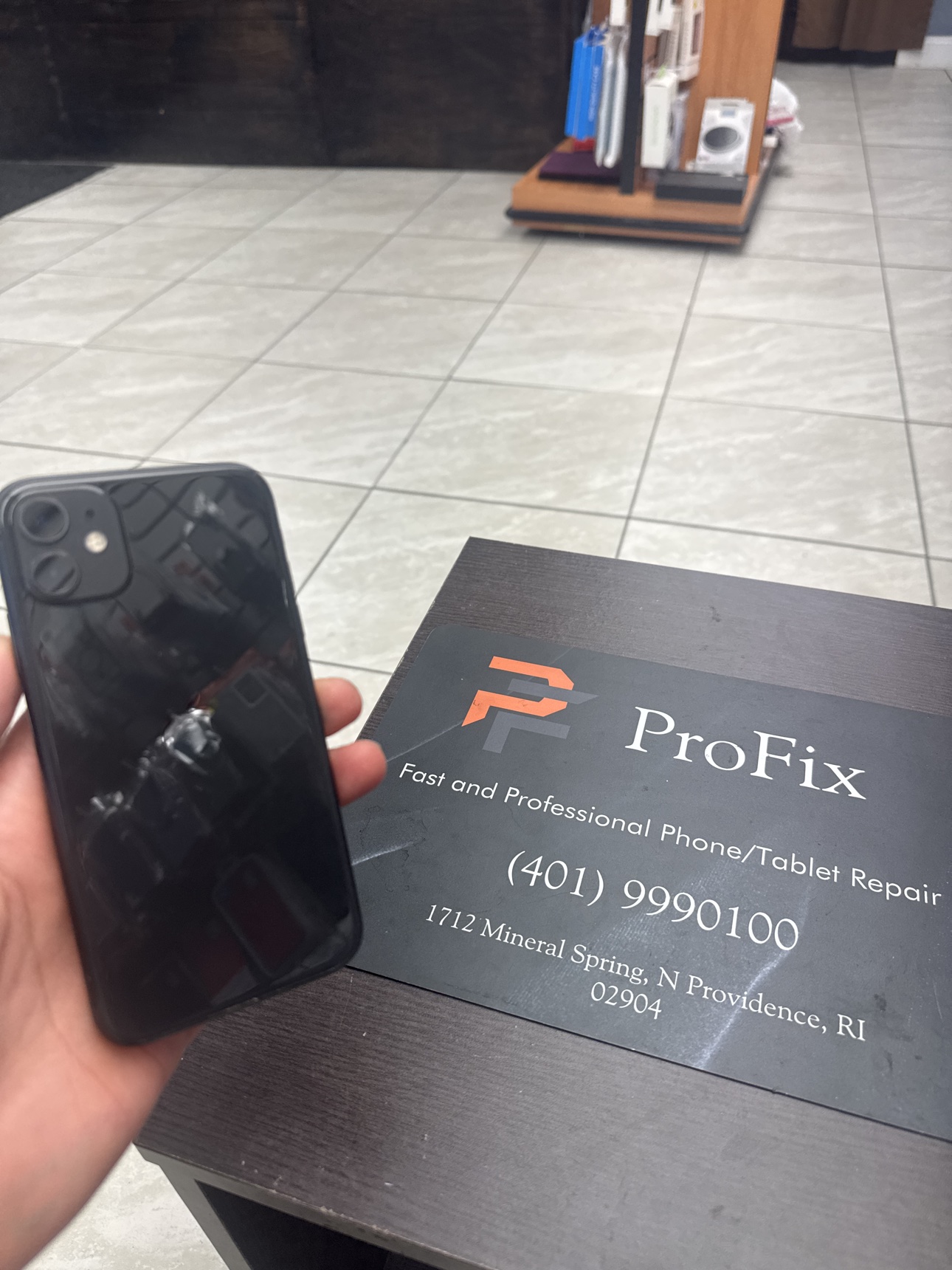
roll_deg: +3.6
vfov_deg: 71.6
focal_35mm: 24
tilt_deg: -38.9
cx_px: 476
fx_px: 880
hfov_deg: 56.8
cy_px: 635
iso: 80
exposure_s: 1/120
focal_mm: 6.76
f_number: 1.78
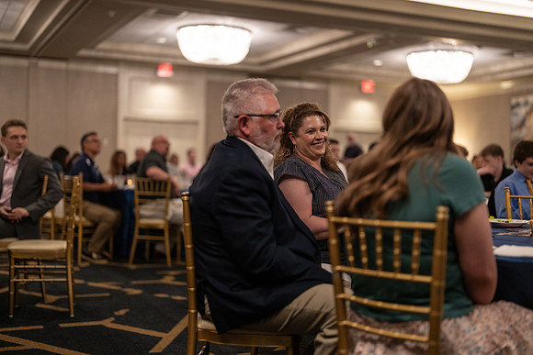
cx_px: 266
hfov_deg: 39.6
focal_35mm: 50
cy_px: 178
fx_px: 740
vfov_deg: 27.0
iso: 2500
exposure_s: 1/320
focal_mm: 50
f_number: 1.2
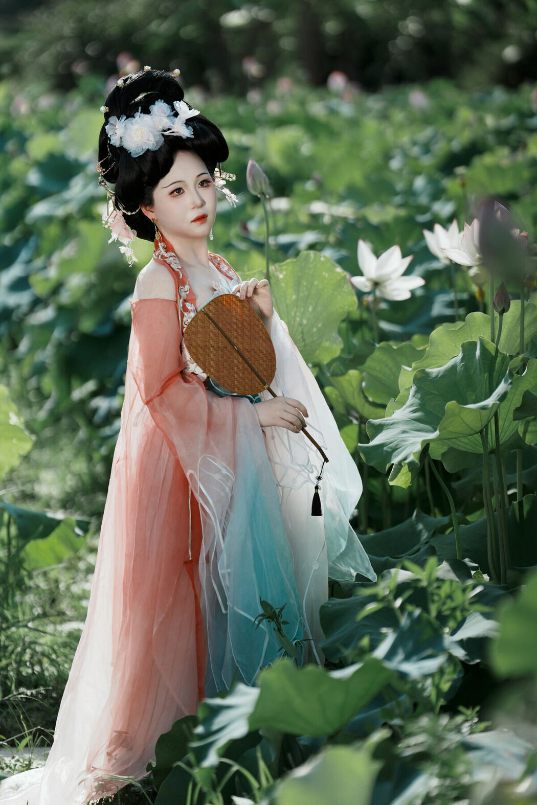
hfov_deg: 8.7
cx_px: 268
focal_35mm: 157
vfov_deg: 13.1
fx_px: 3513
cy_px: 402
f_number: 3.2
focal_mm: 157
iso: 400
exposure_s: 1/3200
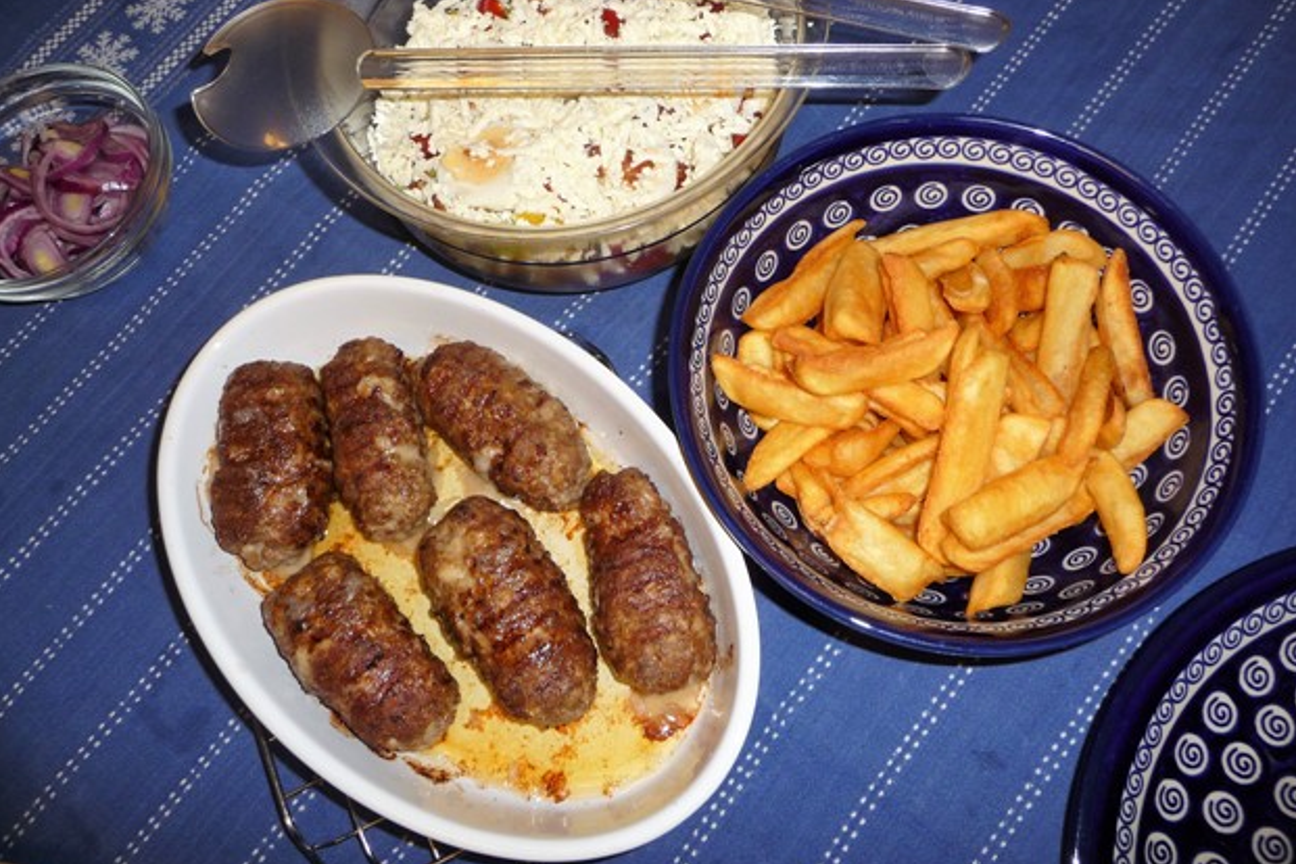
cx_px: 630
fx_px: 1080
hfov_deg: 61.9
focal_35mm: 30
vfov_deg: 43.5
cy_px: 378
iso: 100
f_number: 3.3
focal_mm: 4.7
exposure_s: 1/30
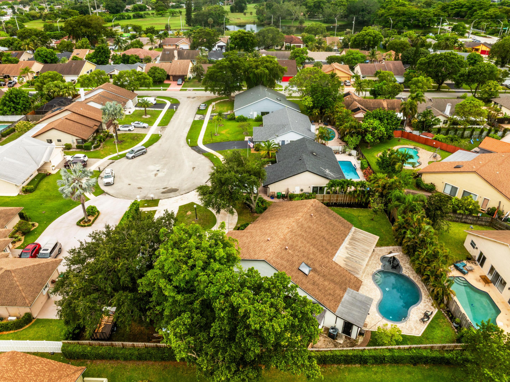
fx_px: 353
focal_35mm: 24
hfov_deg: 71.6
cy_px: 191
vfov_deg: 56.8
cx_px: 255
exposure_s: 1/100
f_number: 11
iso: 100
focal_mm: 12.29
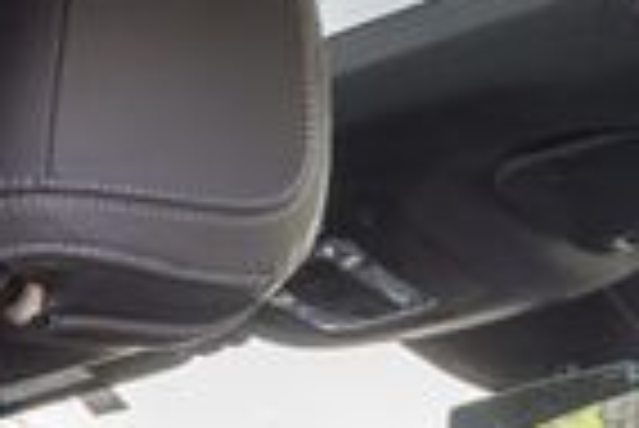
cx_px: -333
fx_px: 1919
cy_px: 928
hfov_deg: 17.0
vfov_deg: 11.2
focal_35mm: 108
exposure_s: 1/30
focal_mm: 24
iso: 640
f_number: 8
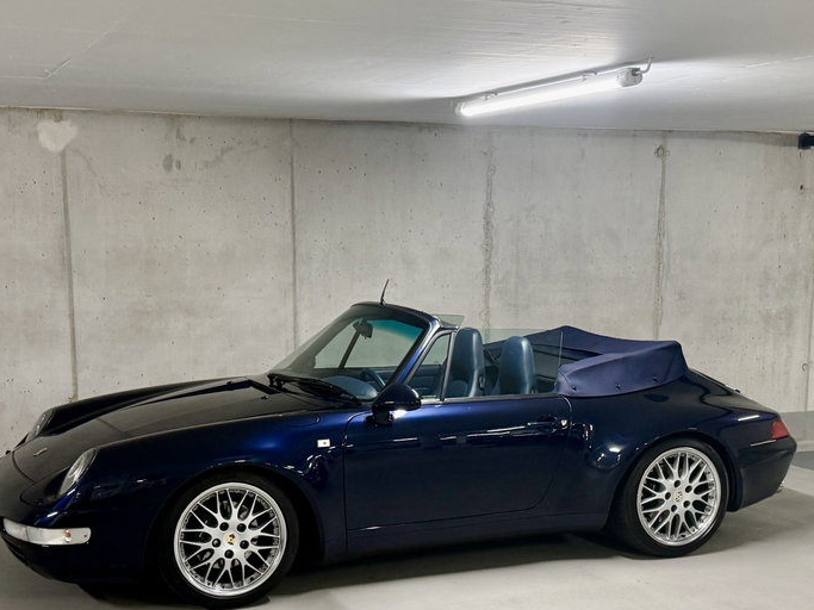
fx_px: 635
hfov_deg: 65.3
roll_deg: -1.0
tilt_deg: -9.1
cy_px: 336
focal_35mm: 27
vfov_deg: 51.3
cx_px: 386
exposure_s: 1/100
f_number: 1.78
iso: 250
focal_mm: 6.76
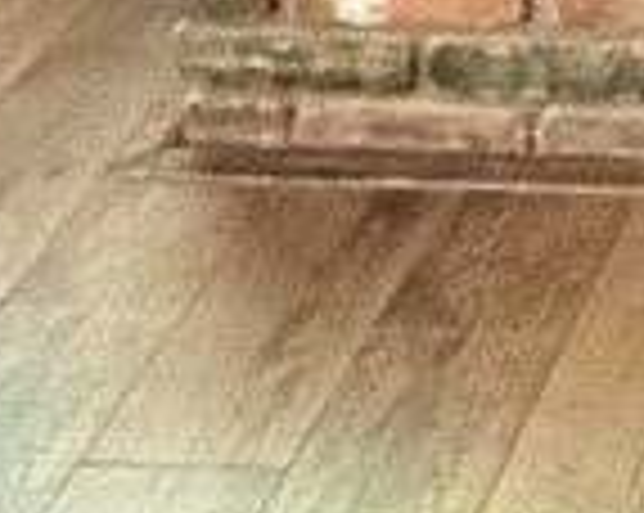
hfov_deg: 15.0
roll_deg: +0.7
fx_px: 1865
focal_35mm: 98
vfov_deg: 10.4
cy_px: -1084
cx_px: 1369
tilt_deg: -11.0
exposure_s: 1/40
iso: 1000
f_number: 2.2
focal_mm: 2.22
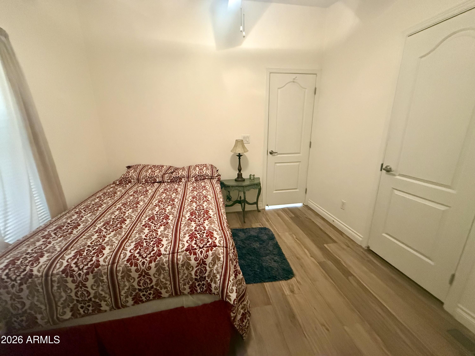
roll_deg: +0.8
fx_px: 192
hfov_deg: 102.1
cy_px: 178
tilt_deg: -14.6
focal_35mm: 14
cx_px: 238
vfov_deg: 85.7
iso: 1000
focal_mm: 2.22
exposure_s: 1/60
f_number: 2.2
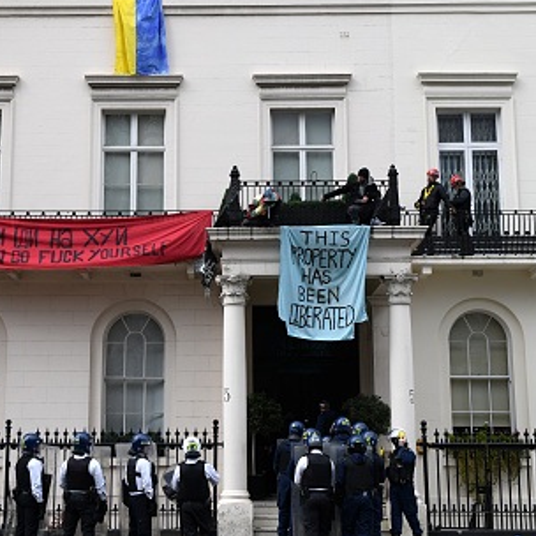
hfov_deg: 27.2
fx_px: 1104
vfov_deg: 27.3
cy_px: 234
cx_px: 217
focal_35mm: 63
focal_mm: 38
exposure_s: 1/640
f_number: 7.1
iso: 320
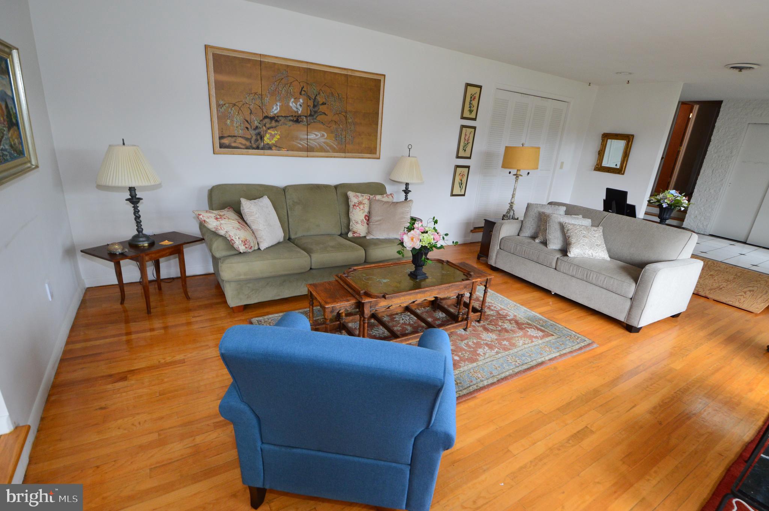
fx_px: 352
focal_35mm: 16
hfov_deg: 95.0
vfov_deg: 71.9
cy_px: 256
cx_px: 384
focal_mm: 11
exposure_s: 1/60
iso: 800
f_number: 6.3
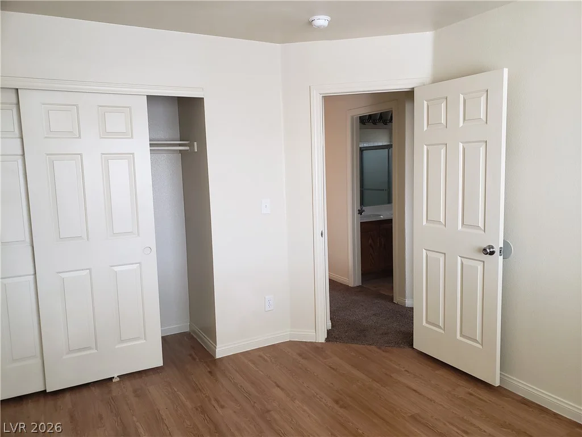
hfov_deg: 67.3
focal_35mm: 26
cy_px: 218
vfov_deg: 53.1
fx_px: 437
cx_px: 291
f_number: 2.4
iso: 200
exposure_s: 1/60
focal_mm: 4.3
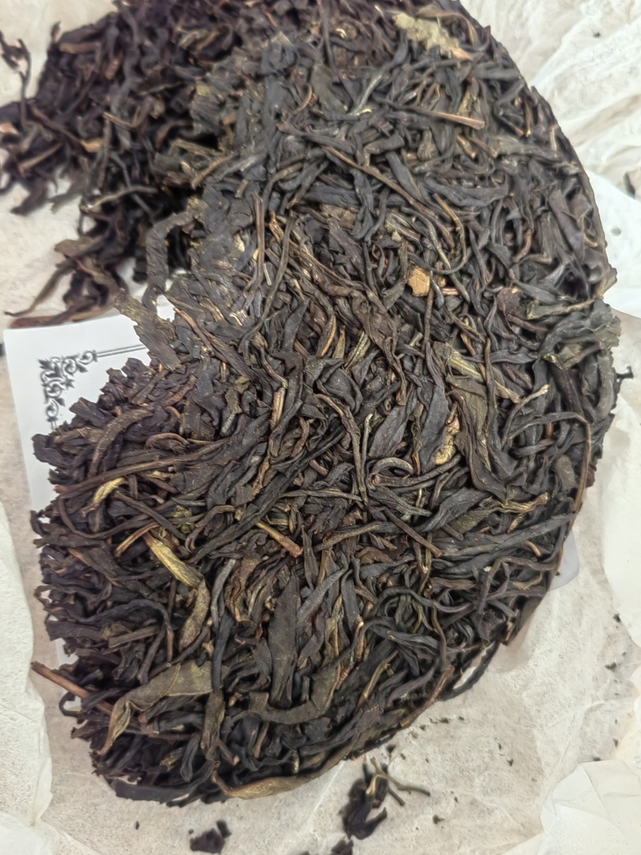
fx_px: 766
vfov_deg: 58.4
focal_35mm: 31
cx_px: 320
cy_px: 428
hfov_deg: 45.4
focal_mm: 5.52
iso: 80
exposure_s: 1/50
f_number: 1.9
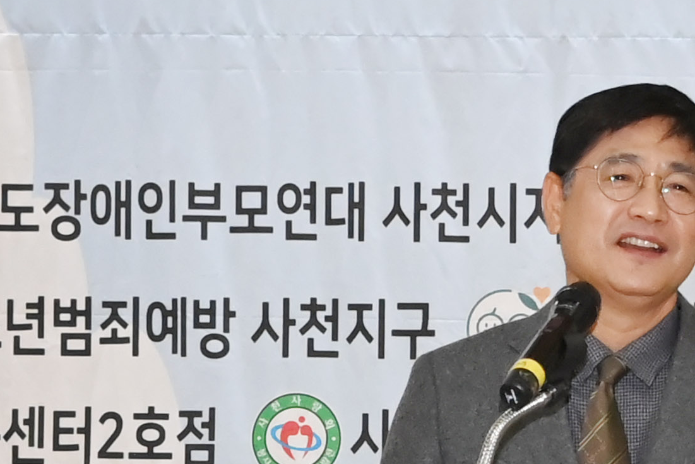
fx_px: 3513
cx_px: 614
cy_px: 461
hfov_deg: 11.2
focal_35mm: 182
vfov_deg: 7.5
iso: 4000
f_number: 6.3
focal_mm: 36
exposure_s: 1/200
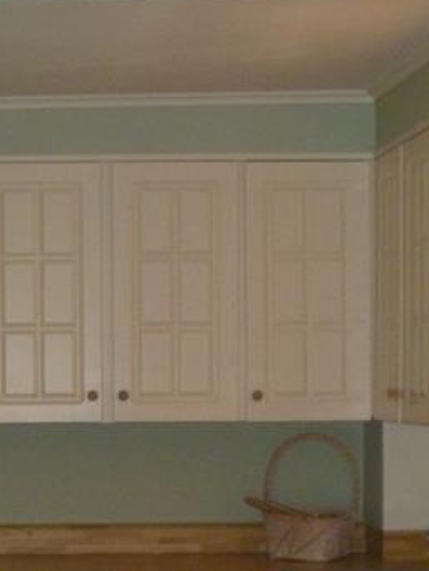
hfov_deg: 13.9
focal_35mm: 105
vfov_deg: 18.4
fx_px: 1734
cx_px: 12
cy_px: 514
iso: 320
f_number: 3.5
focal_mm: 6.3
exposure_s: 1/30
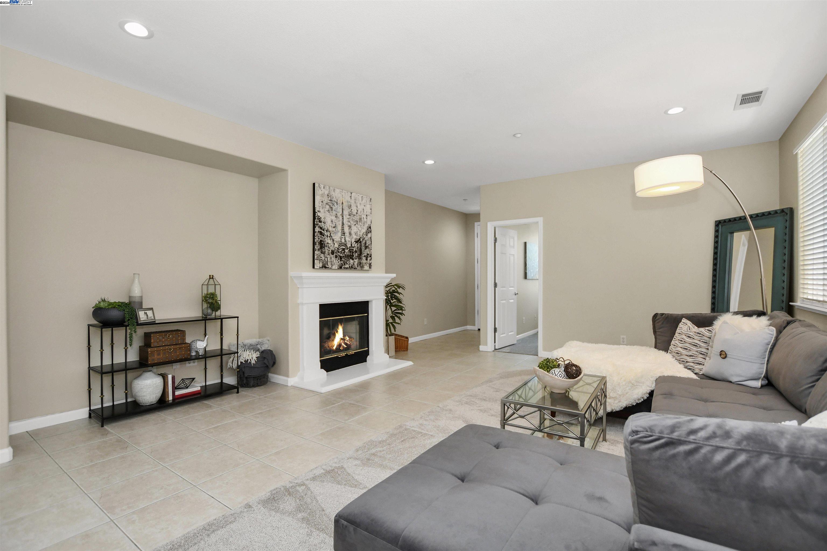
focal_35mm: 15
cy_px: 276
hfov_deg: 100.4
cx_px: 414
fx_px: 345
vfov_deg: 77.3
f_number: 3.5
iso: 500
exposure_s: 1/60
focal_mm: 10
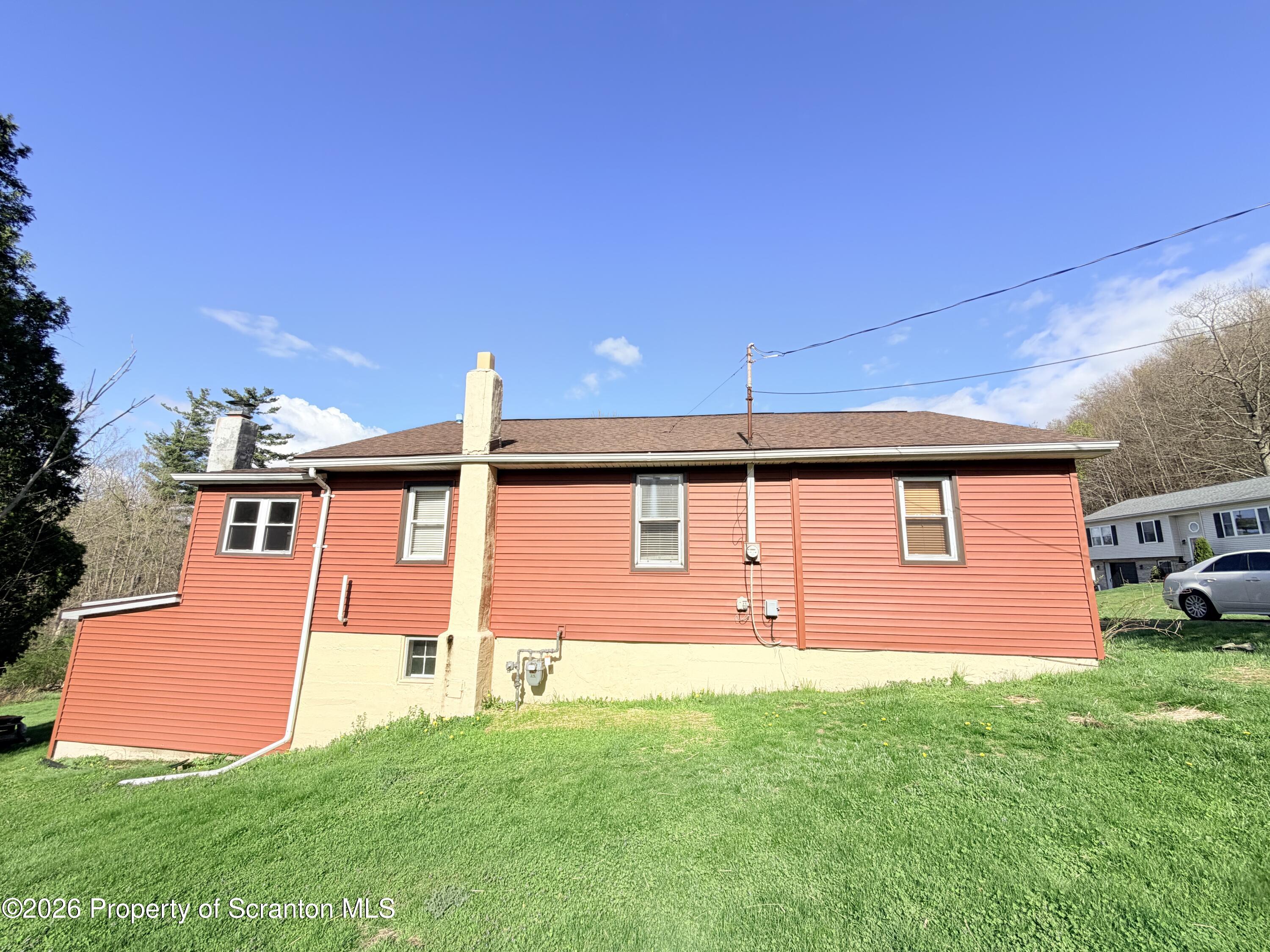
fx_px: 514
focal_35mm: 14
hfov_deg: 102.1
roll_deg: -0.5
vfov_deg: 85.7
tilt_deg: +11.5
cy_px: 476
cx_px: 635
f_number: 2.2
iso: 20
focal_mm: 2.22
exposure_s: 1/830
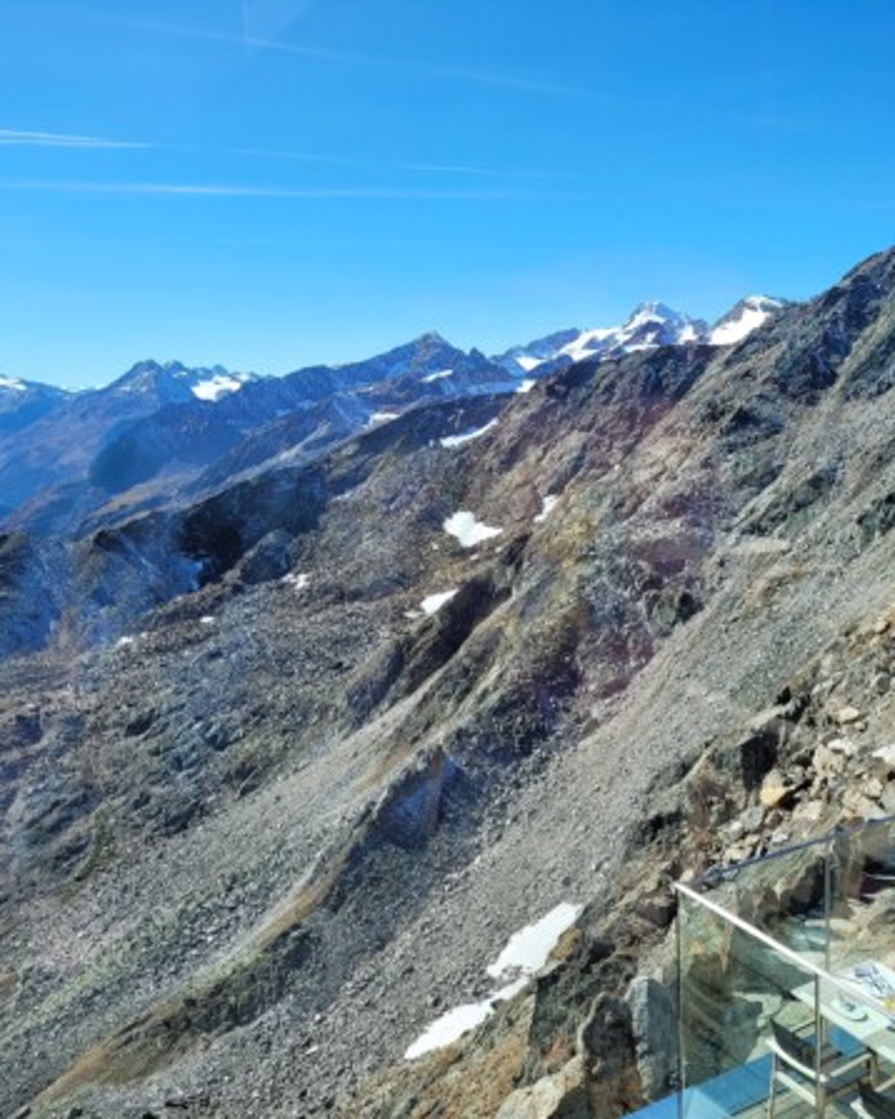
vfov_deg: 52.9
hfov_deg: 42.4
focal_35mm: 34
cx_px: 640
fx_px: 1127
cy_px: 560
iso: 40
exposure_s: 1/2000
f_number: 1.8
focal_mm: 5.4
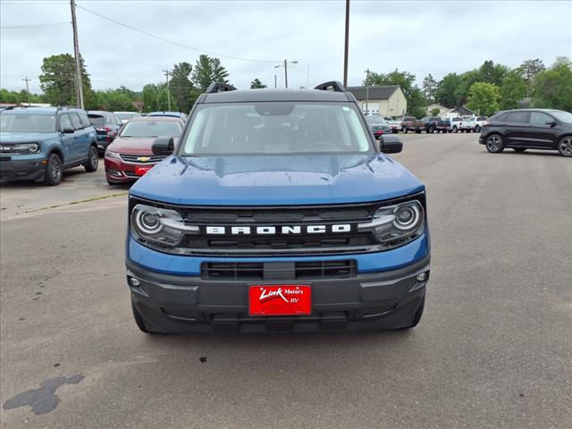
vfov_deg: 51.4
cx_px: 286
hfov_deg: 65.3
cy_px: 214
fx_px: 446
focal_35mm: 27
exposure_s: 1/476
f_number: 1.9
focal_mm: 3.58
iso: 40
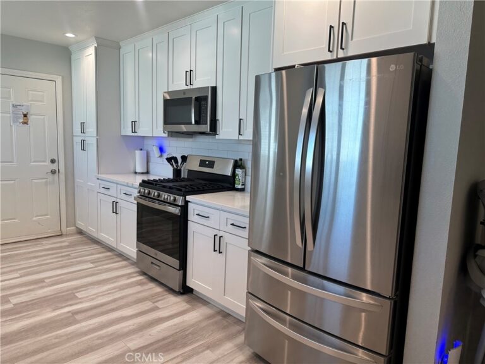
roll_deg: -1.8
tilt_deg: -6.6
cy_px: 182
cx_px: 242
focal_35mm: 24
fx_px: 336
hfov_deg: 71.6
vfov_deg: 56.8
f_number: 1.78
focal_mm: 6.86
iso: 80
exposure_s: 1/120
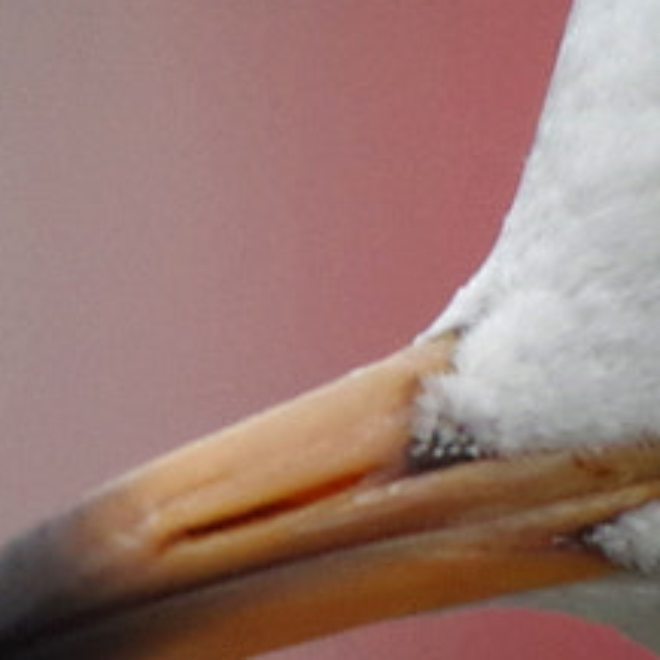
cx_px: 1147
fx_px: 116872
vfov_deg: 0.3
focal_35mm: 5418
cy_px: 134
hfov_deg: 0.3
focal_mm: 450
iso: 1600
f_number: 8
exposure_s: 1/160
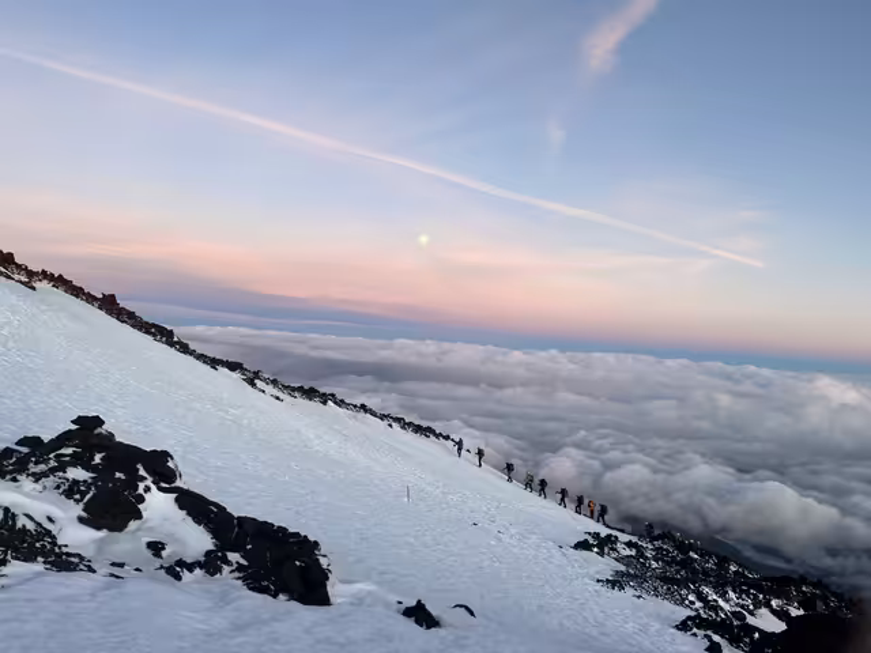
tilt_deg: +5.1
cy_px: 326
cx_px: 436
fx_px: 654
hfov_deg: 67.3
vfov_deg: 53.1
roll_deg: -1.5
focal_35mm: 26
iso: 32
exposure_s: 1/146
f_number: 1.6
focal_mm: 5.1
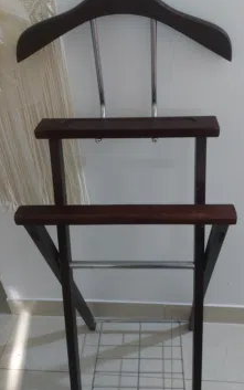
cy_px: 183
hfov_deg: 41.7
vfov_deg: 62.8
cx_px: 146
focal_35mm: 30
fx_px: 319
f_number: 1.8
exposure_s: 1/40
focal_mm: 5.23
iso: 500
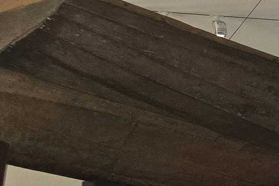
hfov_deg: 9.9
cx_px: 863
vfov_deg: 9.1
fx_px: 1155
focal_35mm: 149
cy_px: 198
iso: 250
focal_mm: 6.3
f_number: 1.7
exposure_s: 1/100
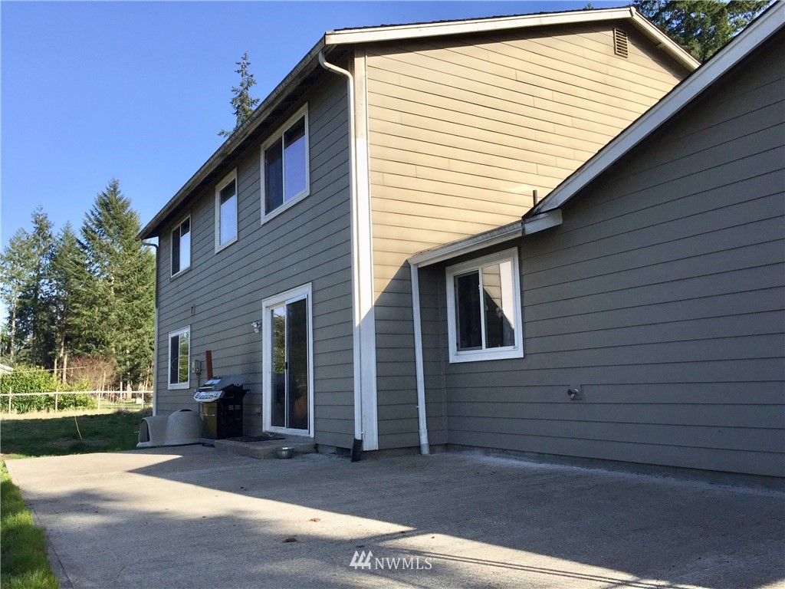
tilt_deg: +7.9
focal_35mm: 29
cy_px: 294
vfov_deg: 48.2
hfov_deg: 61.7
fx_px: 658
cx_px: 392
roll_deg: +2.3
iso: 32
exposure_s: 1/1721
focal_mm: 4.15
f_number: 2.2
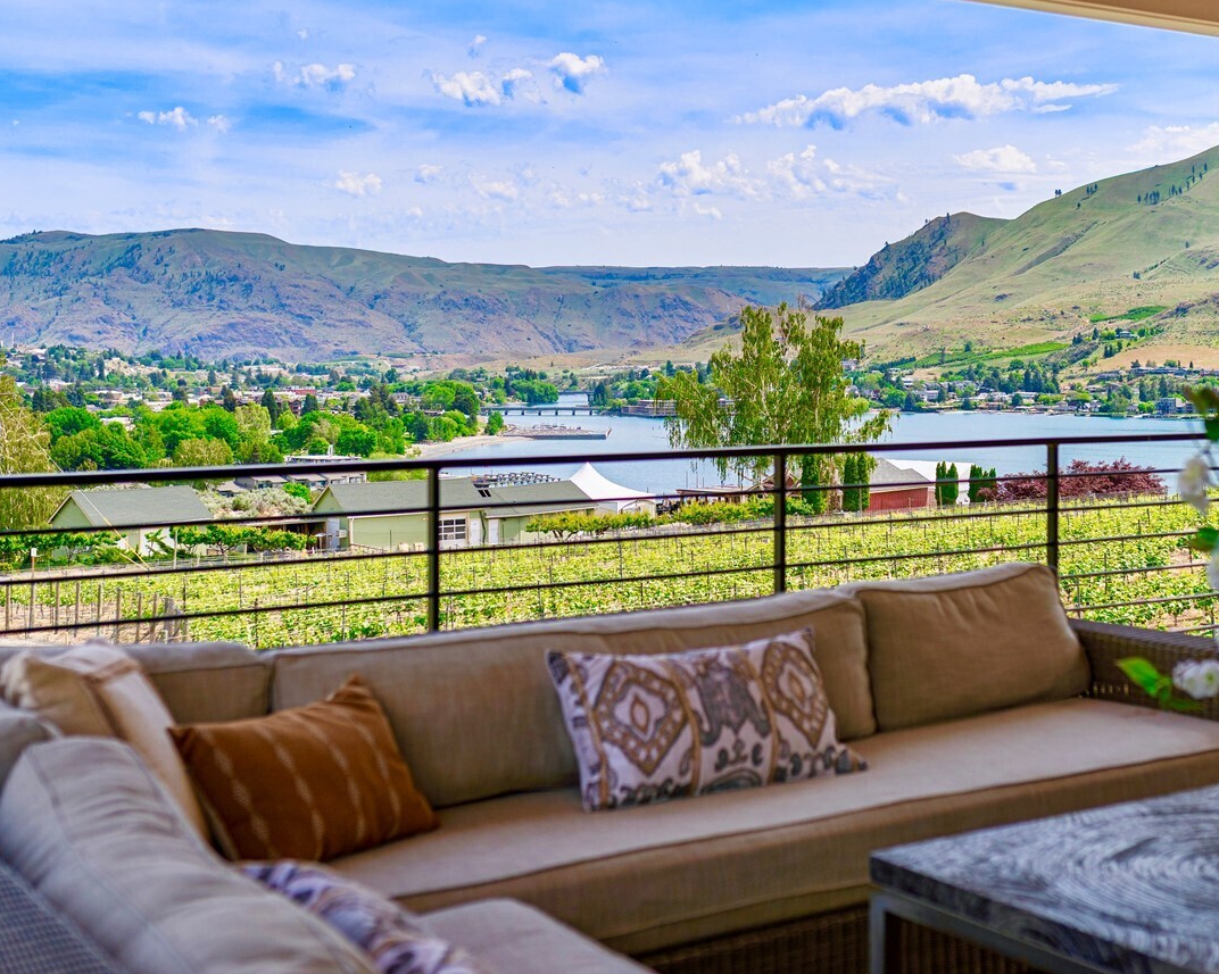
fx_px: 1876
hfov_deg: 35.8
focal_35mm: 52
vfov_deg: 29.0
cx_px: 754
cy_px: 367
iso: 100
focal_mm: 35
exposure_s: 1/2500
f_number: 2.8
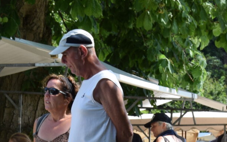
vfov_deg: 4.9
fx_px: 1664
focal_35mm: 269
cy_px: 138
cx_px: 169
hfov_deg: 7.8
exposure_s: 1/250
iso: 200
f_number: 8
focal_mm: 42
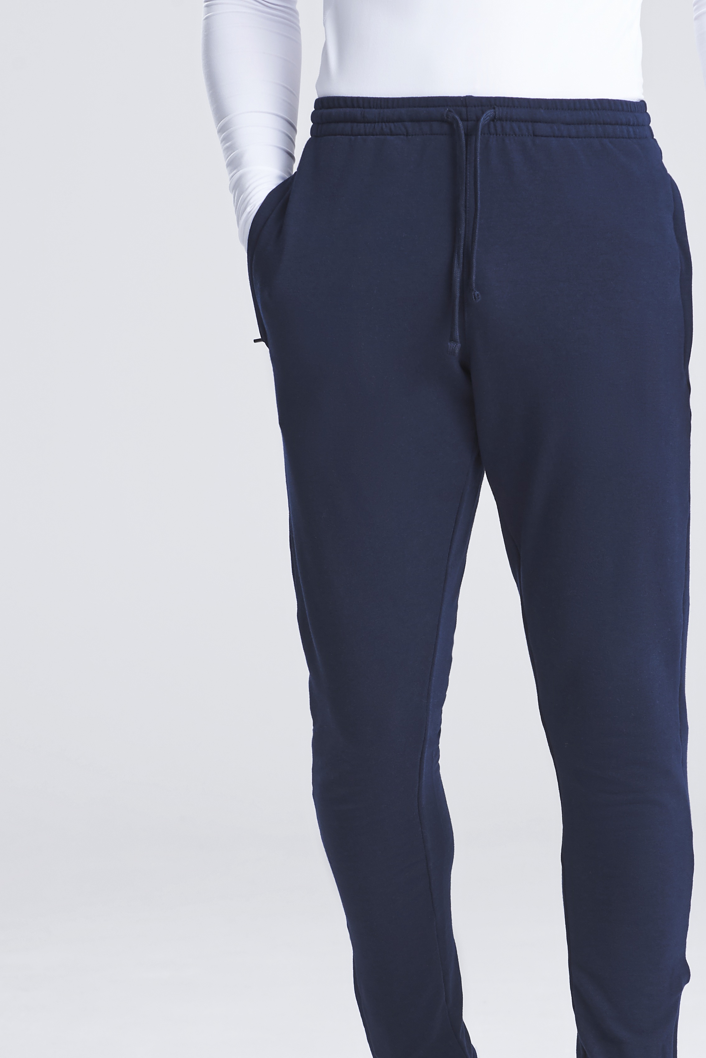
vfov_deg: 8.2
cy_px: 668
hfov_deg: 5.5
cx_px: 458
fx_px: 7406
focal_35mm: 252
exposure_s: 1/160
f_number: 10
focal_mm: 145
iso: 400
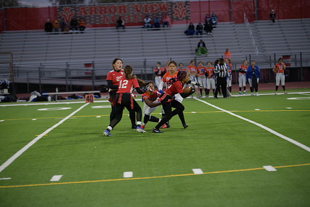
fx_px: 1051
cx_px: 155
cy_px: 104
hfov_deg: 16.8
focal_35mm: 122
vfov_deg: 11.2
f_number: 2.8
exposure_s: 1/200
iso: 450
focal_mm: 122
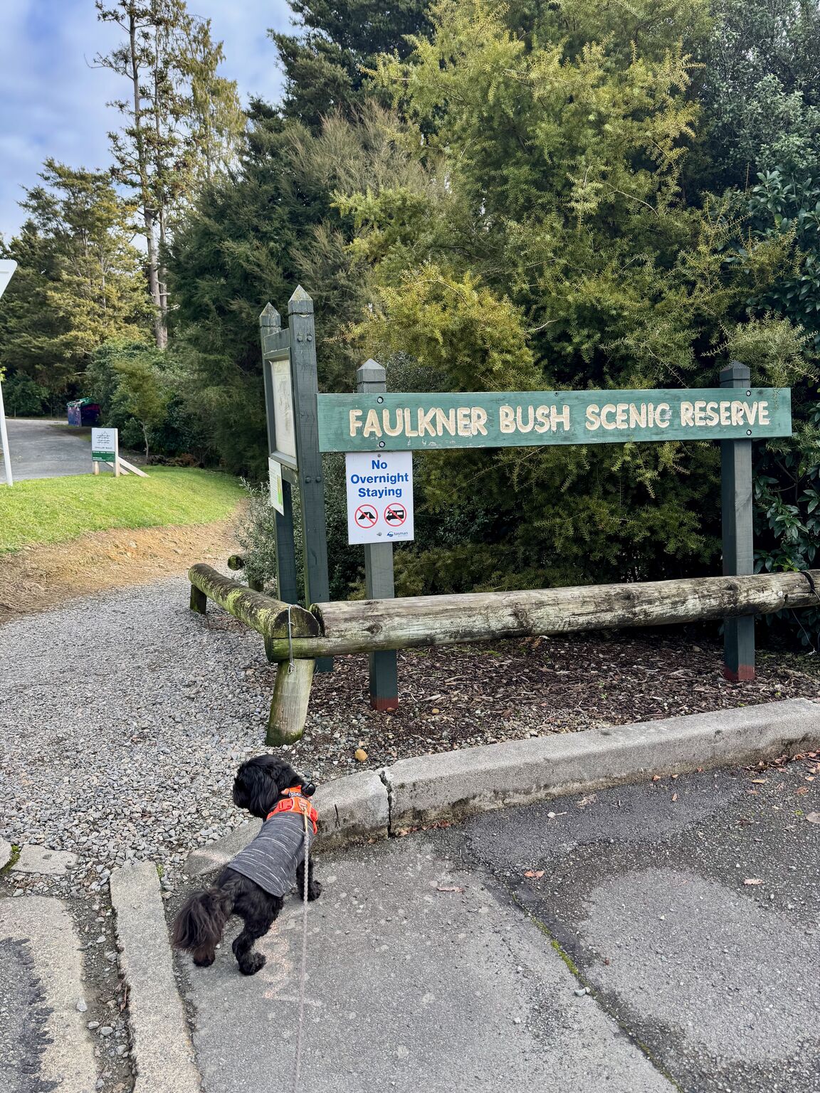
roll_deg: +1.1
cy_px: 546
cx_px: 410
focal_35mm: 24
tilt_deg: -9.9
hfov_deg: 56.8
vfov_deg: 71.6
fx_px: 758
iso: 80
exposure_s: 1/782
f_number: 1.78
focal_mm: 6.76
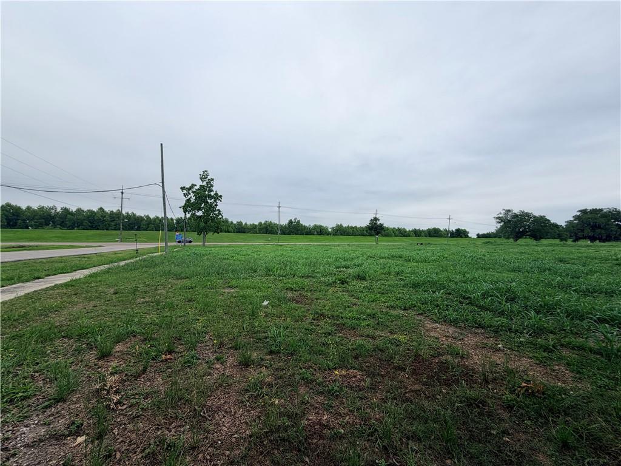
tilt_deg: +2.2
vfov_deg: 85.7
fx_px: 251
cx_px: 310
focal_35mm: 14
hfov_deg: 102.1
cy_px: 233
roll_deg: -0.3
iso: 32
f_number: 2.2
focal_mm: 2.22
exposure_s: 1/770
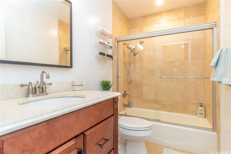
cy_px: 77
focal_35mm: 18
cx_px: 116
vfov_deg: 67.4
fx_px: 115
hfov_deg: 90.0
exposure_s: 1/5
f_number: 8
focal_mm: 12
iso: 200
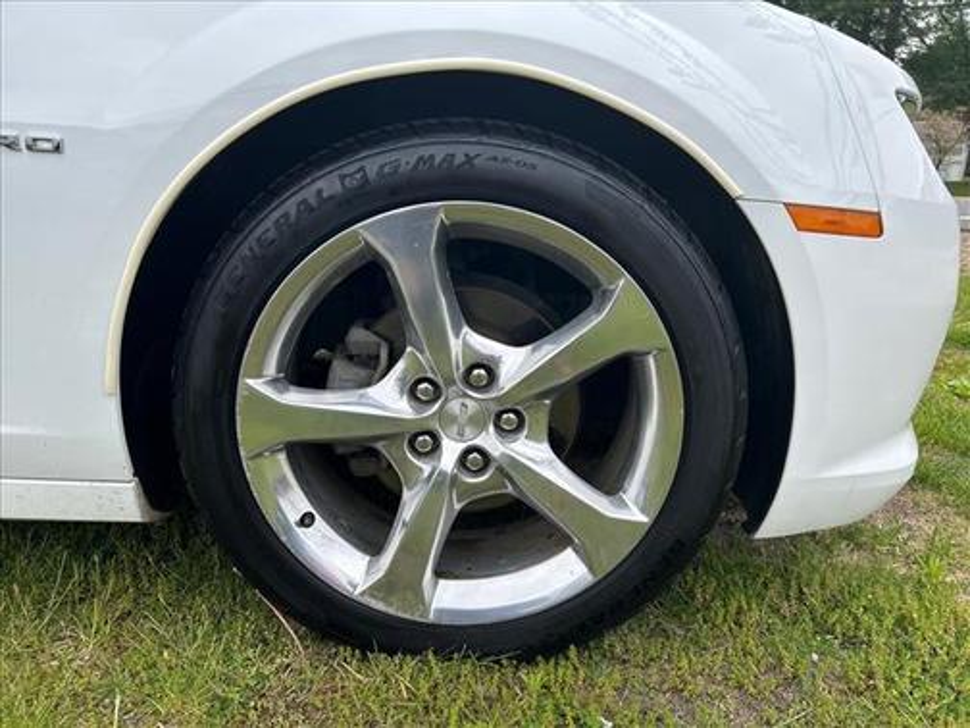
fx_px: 729
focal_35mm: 26
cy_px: 364
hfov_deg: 67.3
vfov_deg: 53.1
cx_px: 485
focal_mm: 5.7
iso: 50
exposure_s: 1/924
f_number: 1.5
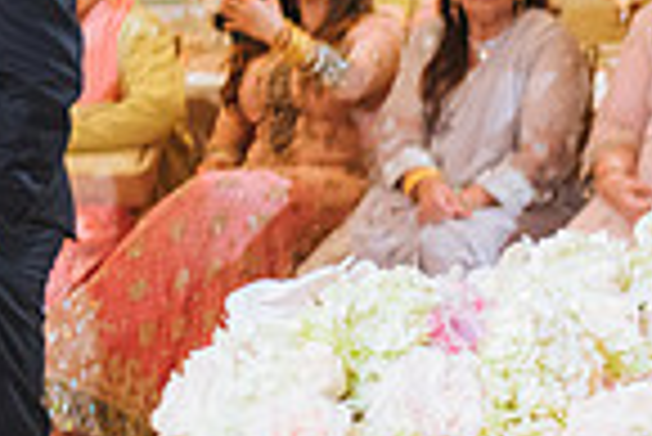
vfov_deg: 6.6
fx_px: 3771
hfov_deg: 9.5
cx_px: 1133
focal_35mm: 208
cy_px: 294
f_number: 2.8
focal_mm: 52
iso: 2000
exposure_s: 1/100
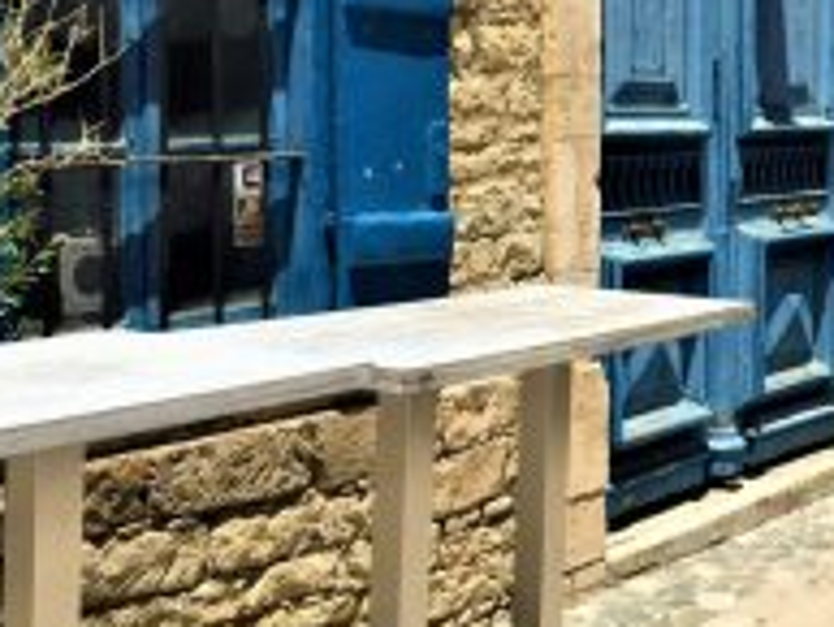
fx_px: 1591
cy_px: 121
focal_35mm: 66
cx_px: 933
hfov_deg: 26.8
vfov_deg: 22.0
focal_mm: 4.15
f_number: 2.2
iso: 32
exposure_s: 1/2475
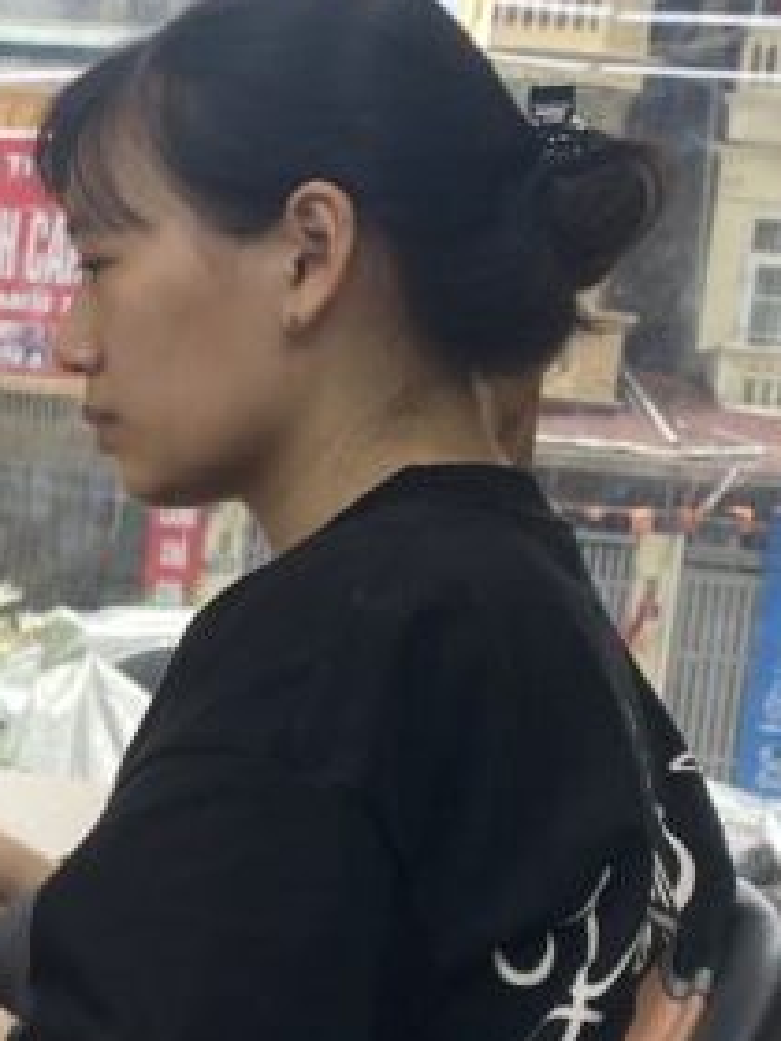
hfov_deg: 14.4
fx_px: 2798
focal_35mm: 93
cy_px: 744
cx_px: -528
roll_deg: -5.2
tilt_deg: -4.8
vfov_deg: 21.0
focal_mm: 4.25
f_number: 1.8
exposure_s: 1/100
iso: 80
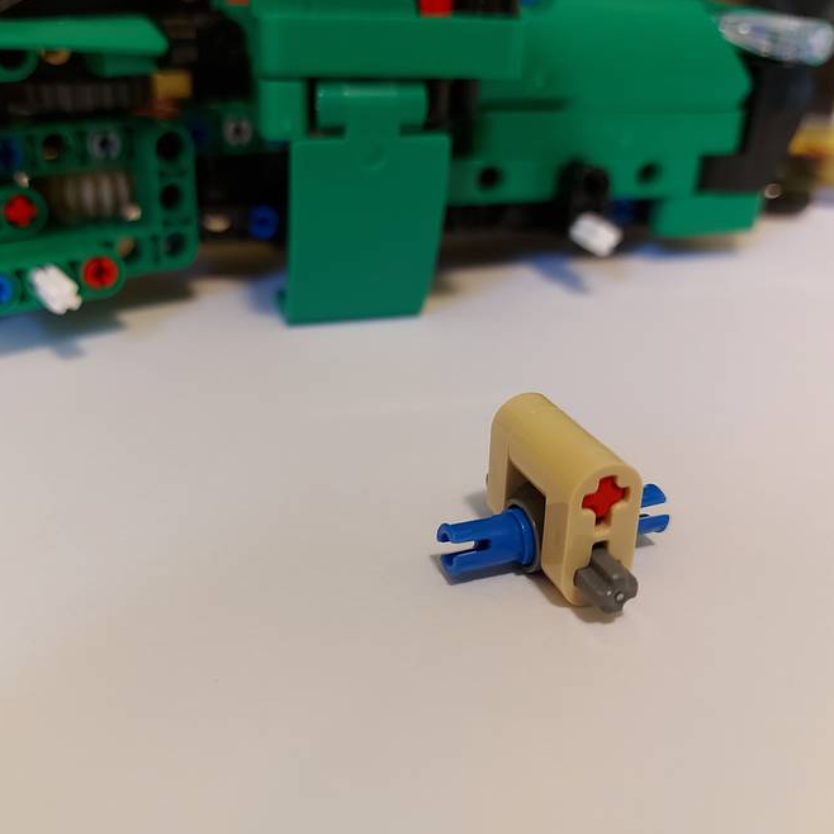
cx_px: 342
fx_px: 790
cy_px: 425
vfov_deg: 55.6
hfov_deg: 55.3
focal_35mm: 29
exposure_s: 1/33
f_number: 1.8
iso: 200
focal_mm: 5.23
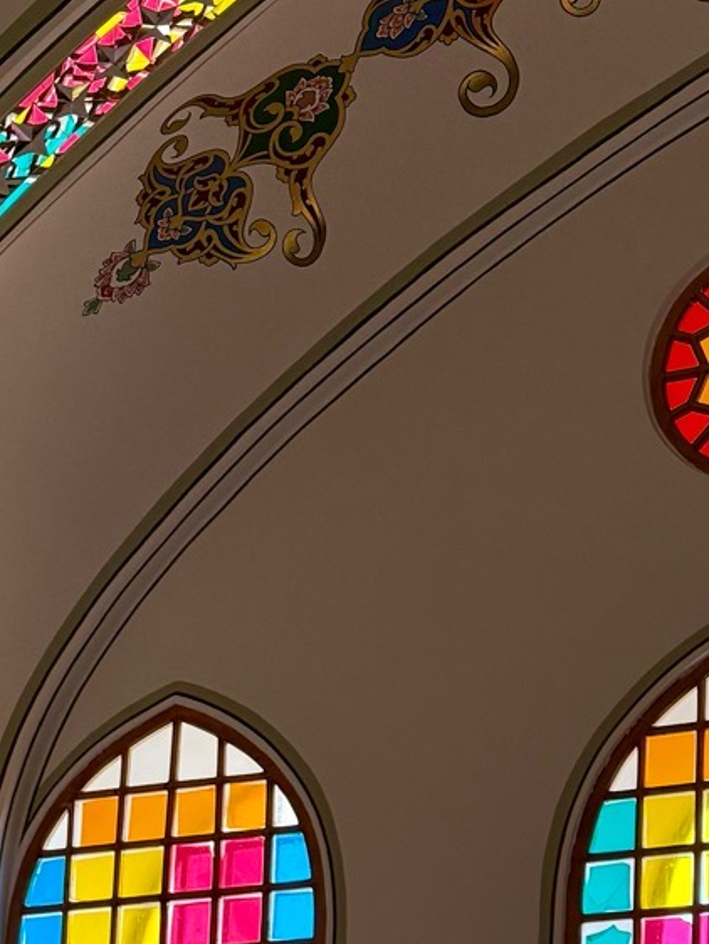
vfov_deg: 22.0
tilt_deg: +10.9
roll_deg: -1.5
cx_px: 666
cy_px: 1135
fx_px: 2238
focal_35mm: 82
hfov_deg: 17.7
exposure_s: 1/195
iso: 200
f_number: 1.78
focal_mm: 6.76
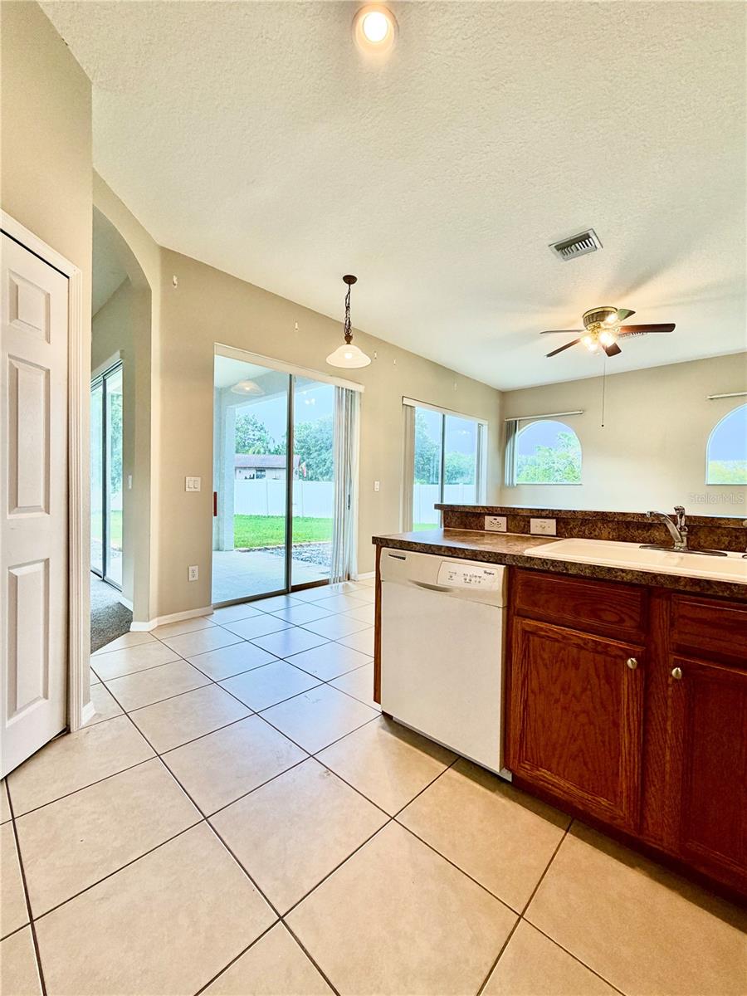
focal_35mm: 14
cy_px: 498
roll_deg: -1.2
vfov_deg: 102.1
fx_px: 403
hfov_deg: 85.7
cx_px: 374
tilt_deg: -0.7
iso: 125
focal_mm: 2.22
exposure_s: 1/120
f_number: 2.2
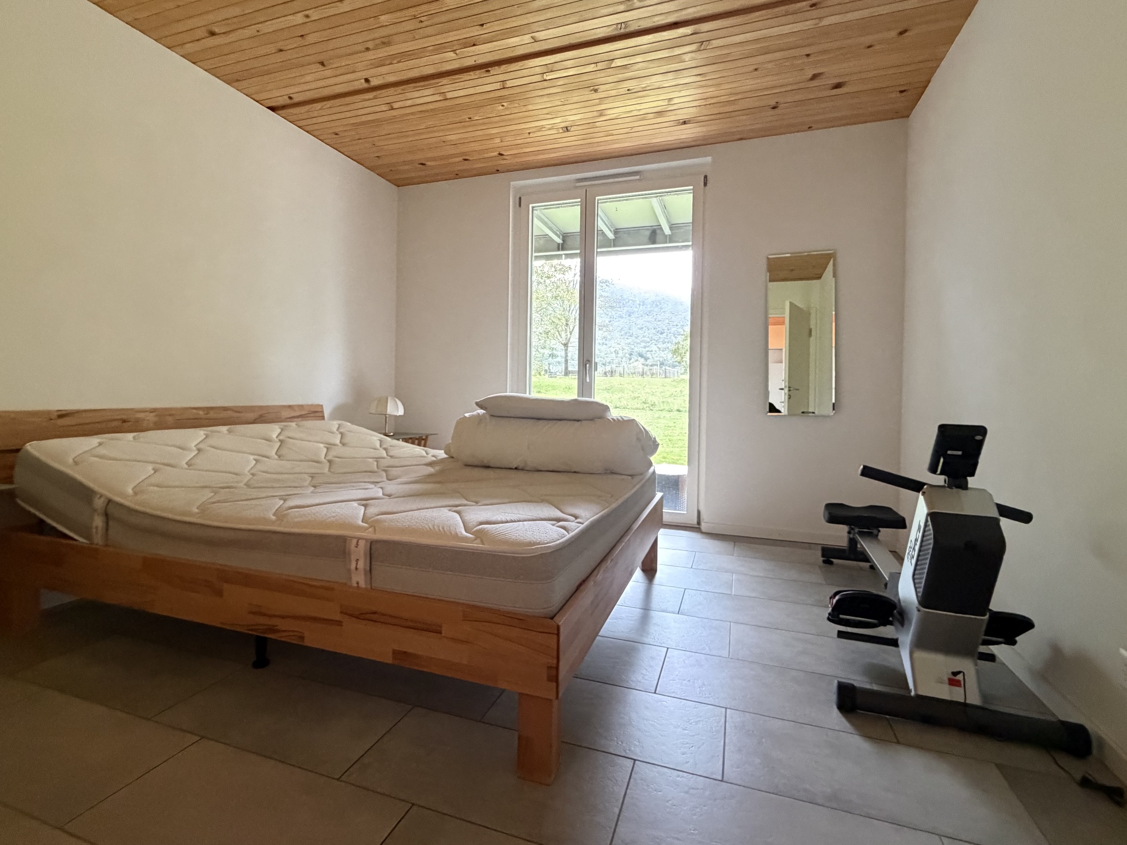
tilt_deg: -1.1
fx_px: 553
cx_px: 546
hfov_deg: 91.0
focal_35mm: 17
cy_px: 399
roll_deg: -0.4
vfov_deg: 74.7
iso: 500
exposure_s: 1/50
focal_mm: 2.22
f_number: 2.2
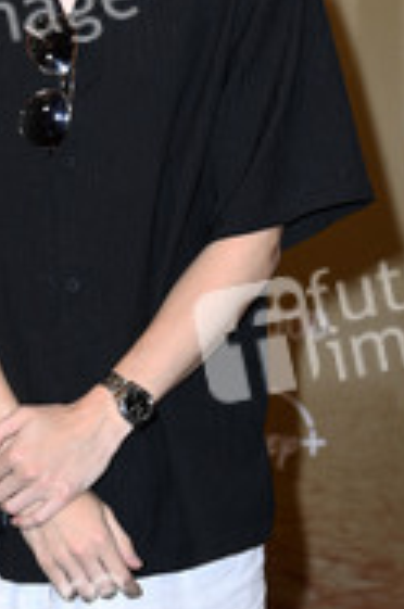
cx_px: 65
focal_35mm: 182
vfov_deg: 11.3
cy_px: 163
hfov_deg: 7.5
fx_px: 3075
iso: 640
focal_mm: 85
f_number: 5.6
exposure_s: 1/250
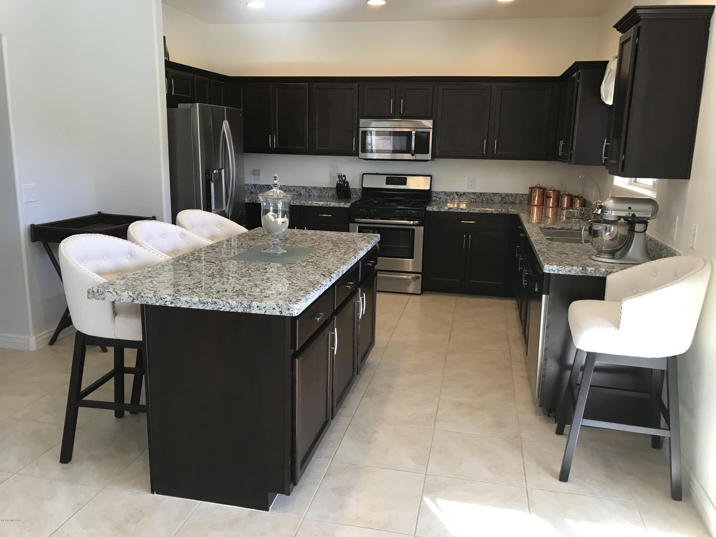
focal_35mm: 28
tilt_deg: -12.9
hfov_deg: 63.4
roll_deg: -1.2
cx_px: 358
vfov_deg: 49.7
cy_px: 268
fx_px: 579
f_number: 1.8
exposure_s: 1/30
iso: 25
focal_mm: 3.99
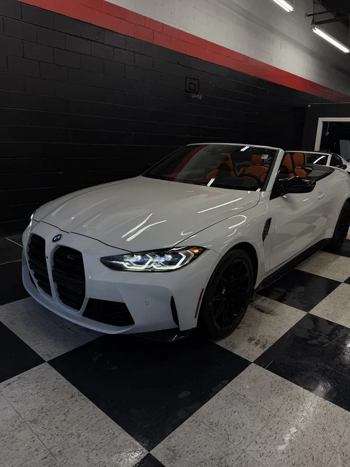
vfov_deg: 69.4
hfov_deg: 54.9
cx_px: 180
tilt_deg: -14.4
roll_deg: -2.8
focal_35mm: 25
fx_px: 337
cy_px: 225
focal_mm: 6.76
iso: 64
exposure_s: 1/212
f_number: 1.78
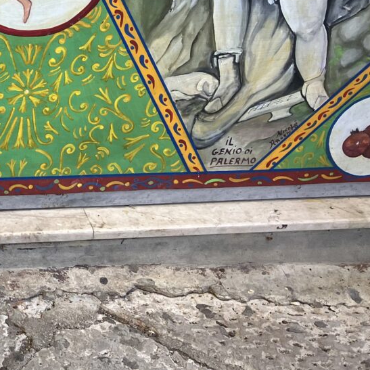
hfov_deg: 21.5
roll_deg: -1.2
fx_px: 859
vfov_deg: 23.9
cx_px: -137
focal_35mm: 71
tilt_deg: -20.6
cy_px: 63
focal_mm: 3.99
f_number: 1.8
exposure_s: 1/100
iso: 50
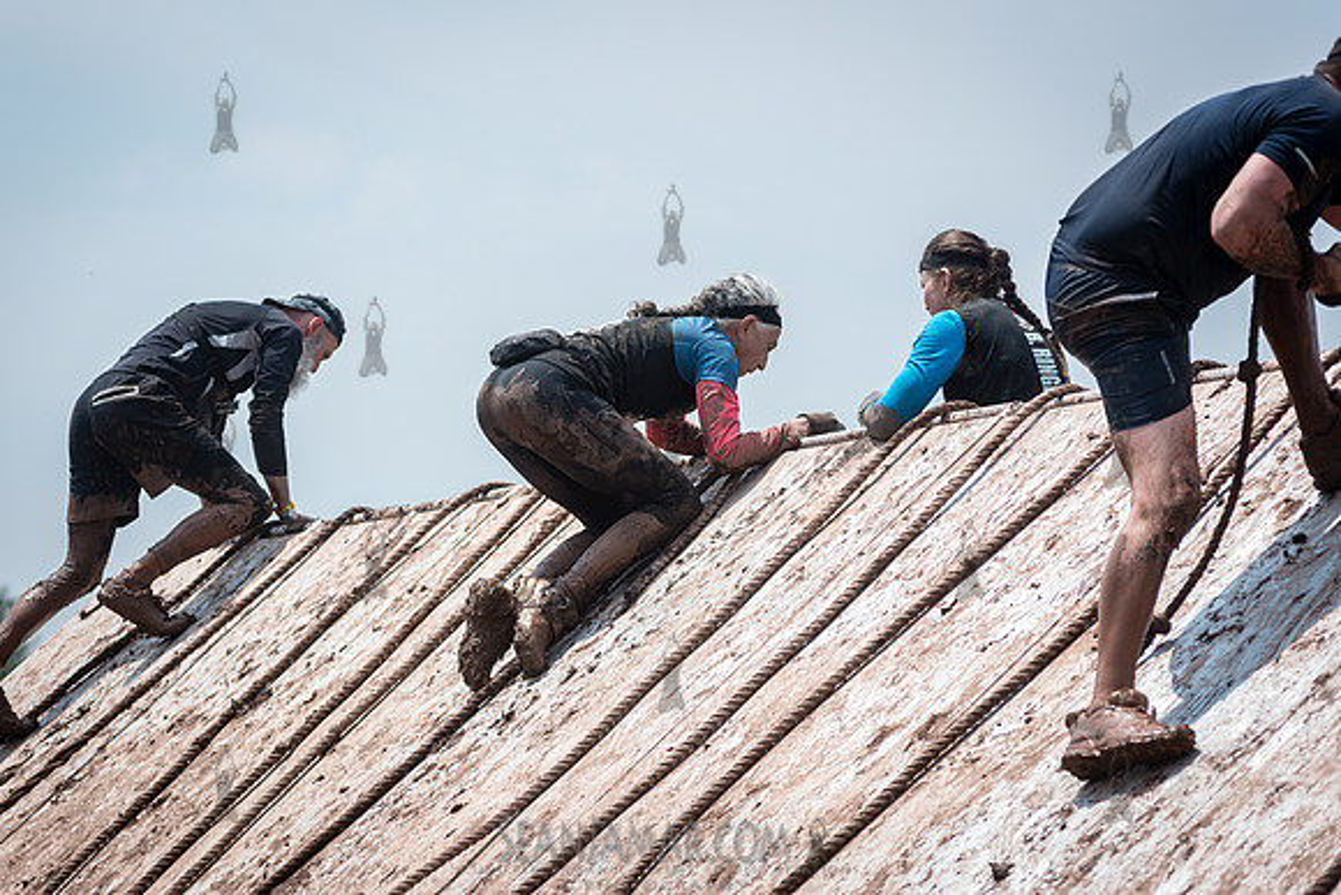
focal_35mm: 145
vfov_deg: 9.5
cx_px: 670
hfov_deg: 14.2
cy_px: 448
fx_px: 5402
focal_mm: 145
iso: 250
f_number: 5
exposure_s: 1/2000
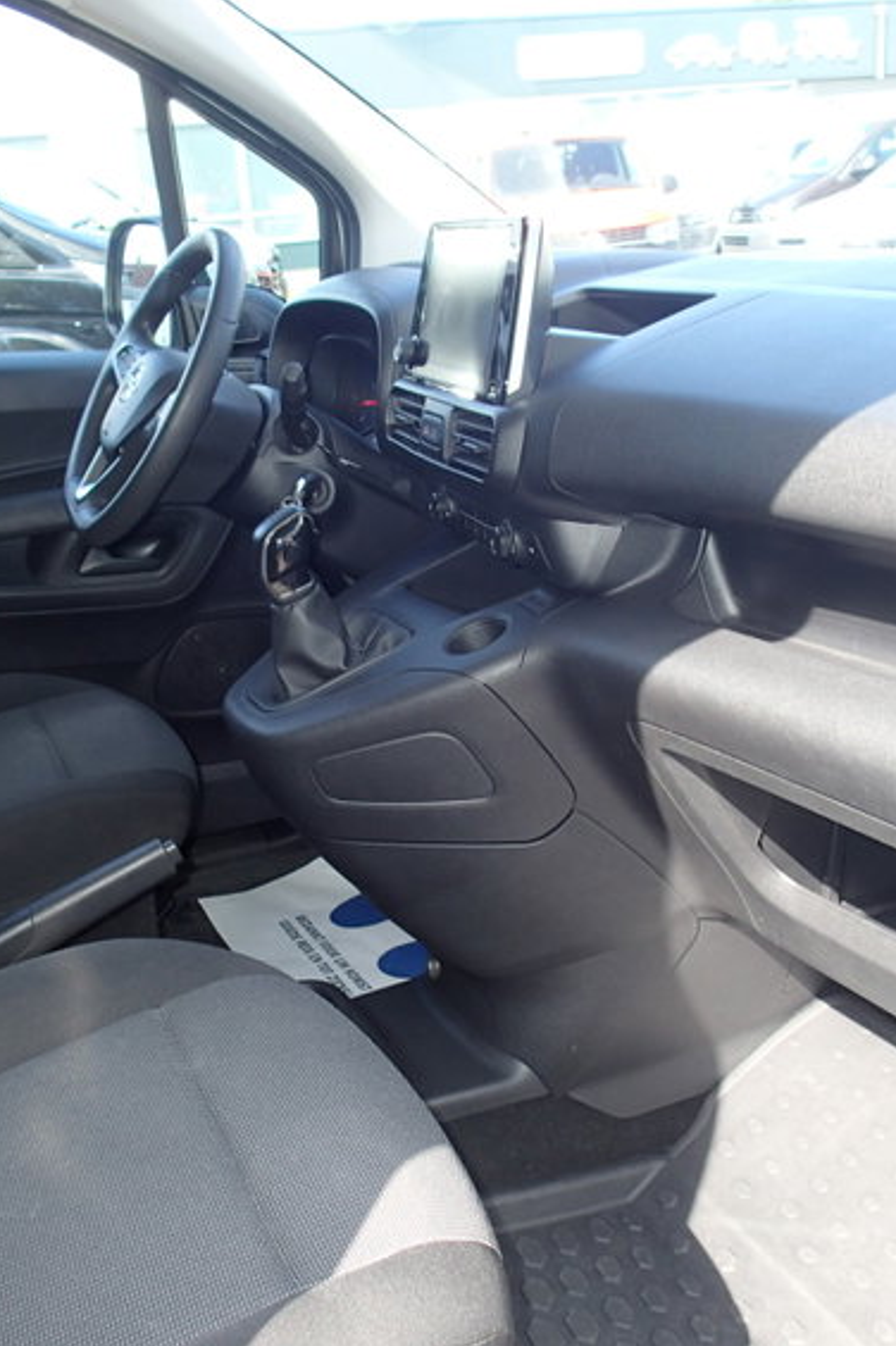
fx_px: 1308
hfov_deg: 37.7
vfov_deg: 54.5
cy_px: 677
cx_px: 360
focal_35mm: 35
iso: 100
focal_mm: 4.5
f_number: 2.8
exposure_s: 1/80
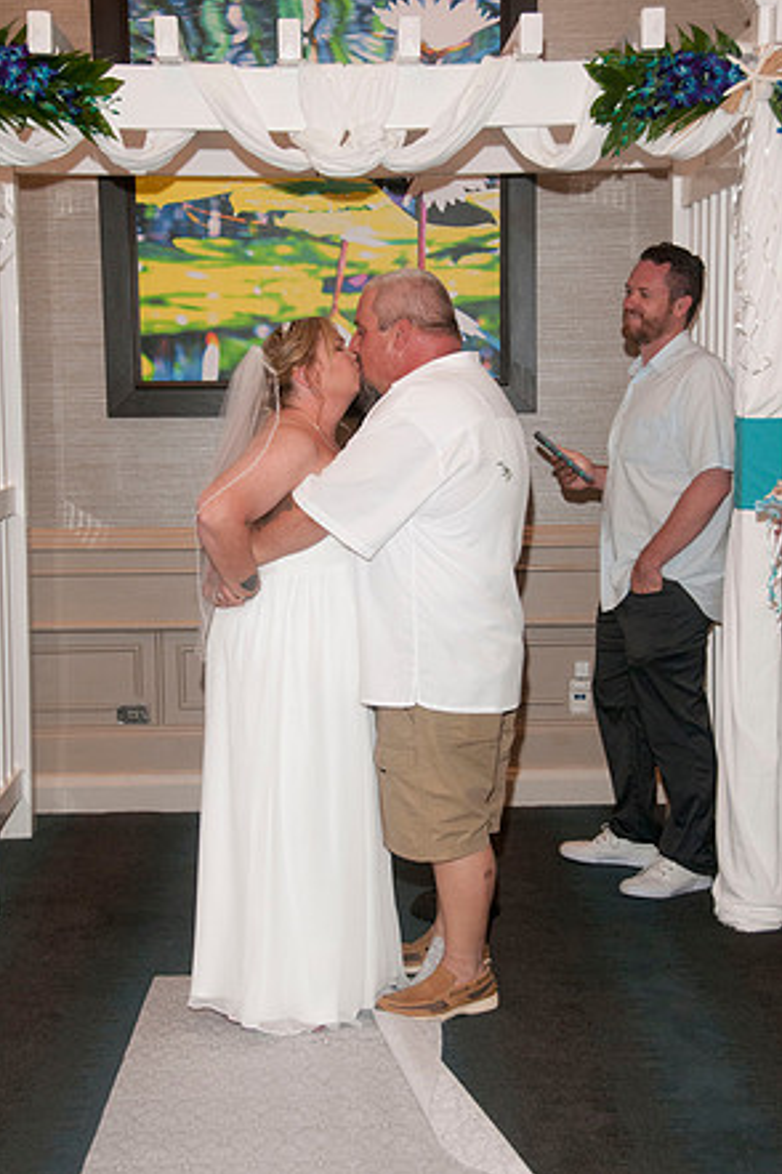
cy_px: 578
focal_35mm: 55
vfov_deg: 36.2
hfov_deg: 24.6
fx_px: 1792
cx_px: 387
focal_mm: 36
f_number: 5.6
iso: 800
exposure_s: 1/60
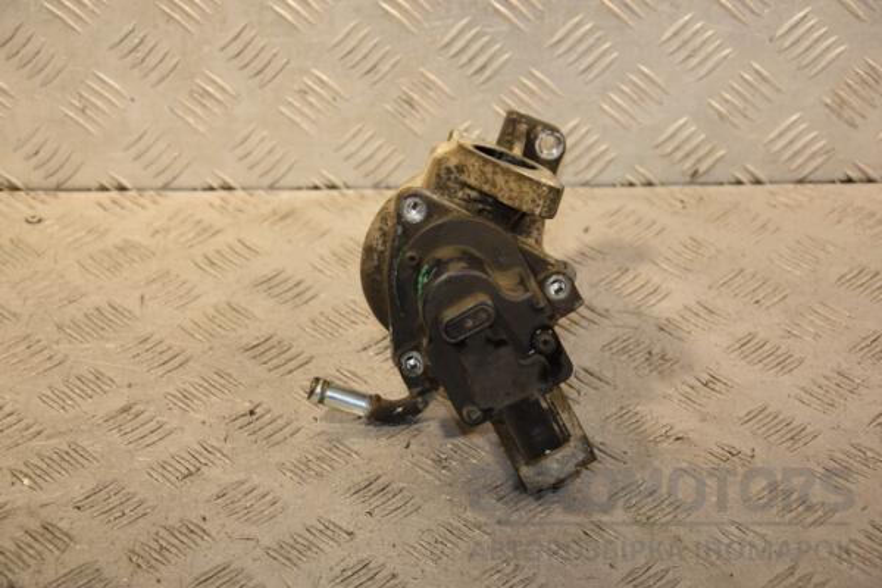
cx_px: 441
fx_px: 2131
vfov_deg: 15.7
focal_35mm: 87
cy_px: 294
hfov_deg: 23.4
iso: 800
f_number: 5
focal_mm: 58
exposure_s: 1/200
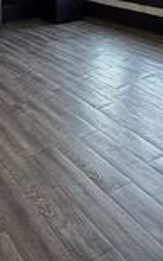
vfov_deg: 34.7
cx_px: 24
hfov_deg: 26.2
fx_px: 341
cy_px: -40
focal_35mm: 48
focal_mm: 2.22
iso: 250
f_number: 2.2
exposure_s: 1/120
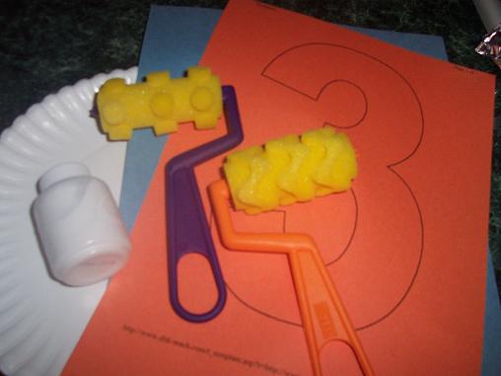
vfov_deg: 38.7
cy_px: 188
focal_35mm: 37
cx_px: 250
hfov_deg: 50.1
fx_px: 536
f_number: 2.8
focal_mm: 5.6
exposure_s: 1/60
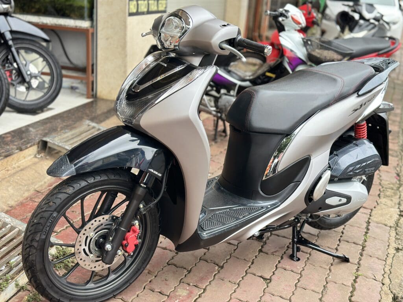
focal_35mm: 48
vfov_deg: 30.3
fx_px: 559
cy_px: 151
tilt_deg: -16.1
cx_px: 202
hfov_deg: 39.7
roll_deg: -4.0
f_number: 1.78
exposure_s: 1/704
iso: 80
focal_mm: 6.86
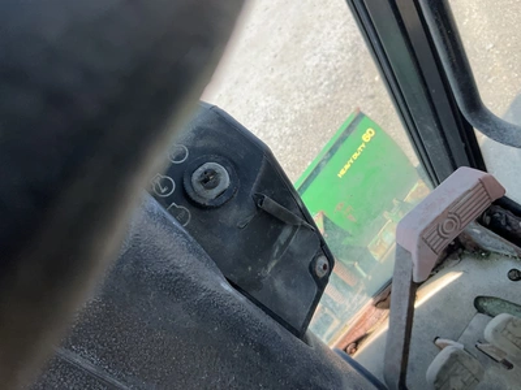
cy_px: 195
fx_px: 436
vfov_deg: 48.2
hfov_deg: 61.7
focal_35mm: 29
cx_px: 260
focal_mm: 3
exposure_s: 1/391
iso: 25
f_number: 1.8
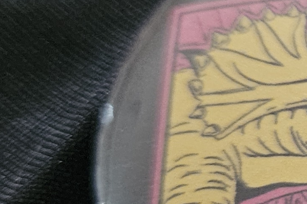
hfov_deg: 13.3
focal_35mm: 132
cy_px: 120
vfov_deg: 10.4
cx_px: 620
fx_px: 1125
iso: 800
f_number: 1.8
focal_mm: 5.4
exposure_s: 1/24
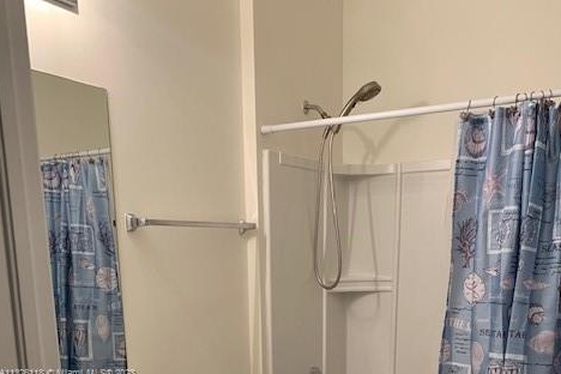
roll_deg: +0.6
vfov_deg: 33.0
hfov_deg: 51.9
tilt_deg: -12.0
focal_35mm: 37
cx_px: 285
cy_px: 374
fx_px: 577
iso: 125
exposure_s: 1/60
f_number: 1.8
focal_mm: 4.25
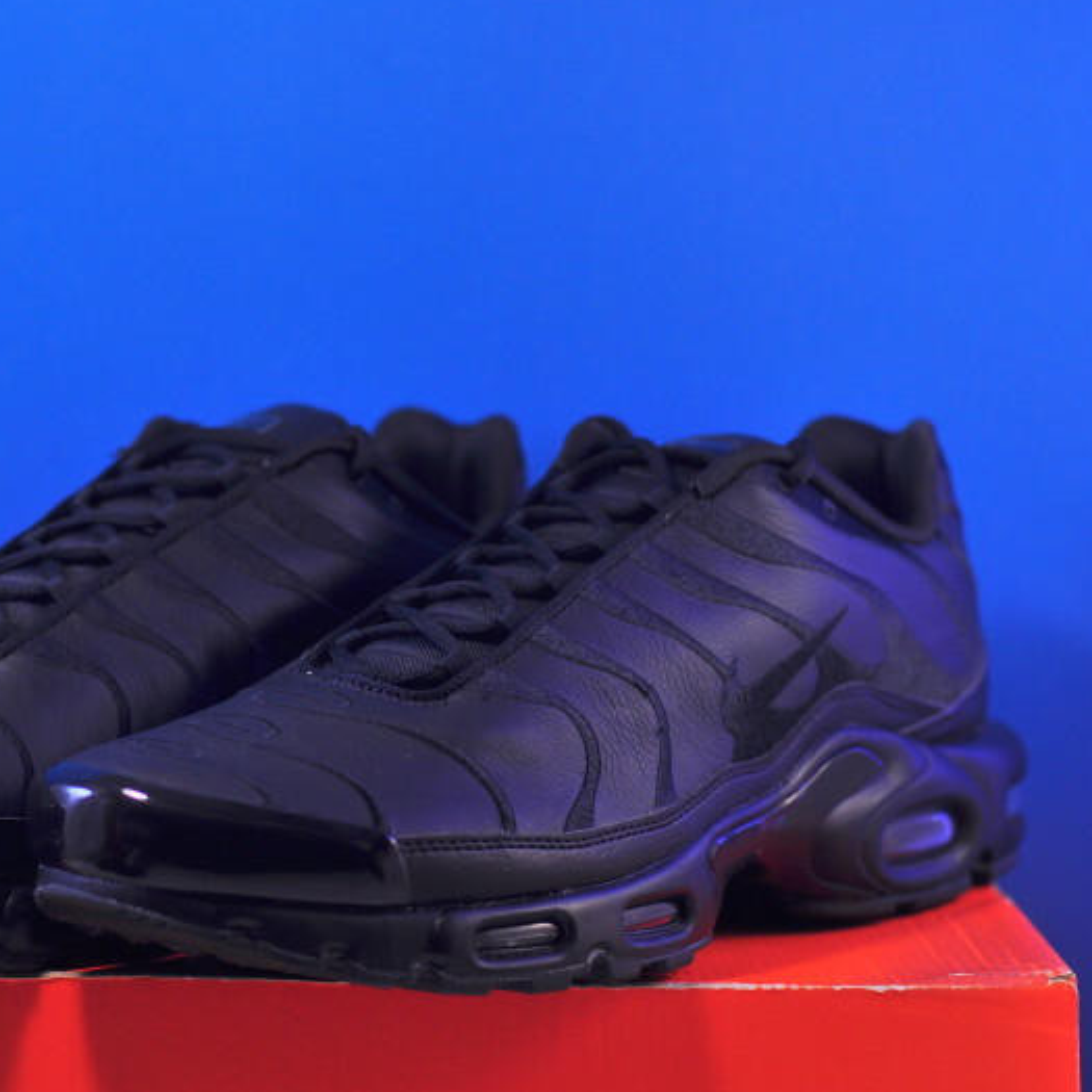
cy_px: 544
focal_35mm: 97
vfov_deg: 17.9
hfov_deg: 17.9
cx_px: 366
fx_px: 3462
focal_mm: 50
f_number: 3.2
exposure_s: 1/250
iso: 250
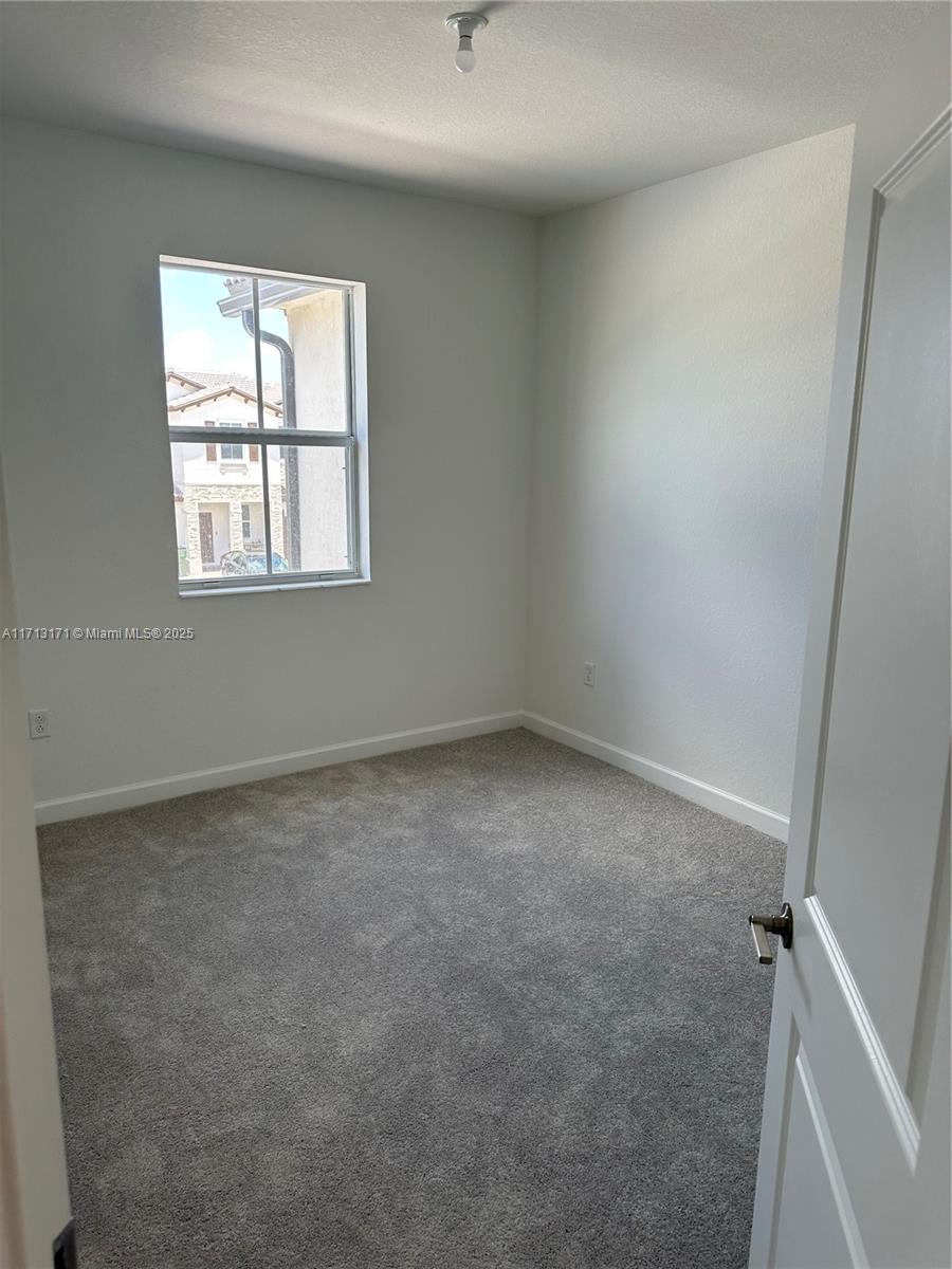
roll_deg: -2.1
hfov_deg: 56.8
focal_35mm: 24
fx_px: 880
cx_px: 476
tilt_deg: -12.5
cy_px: 634
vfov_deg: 71.6
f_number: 1.78
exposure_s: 1/161
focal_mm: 6.86
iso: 100
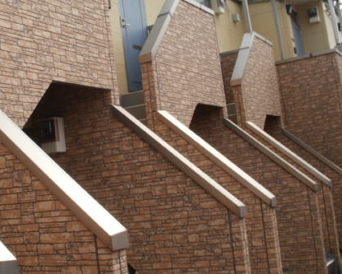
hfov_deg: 34.2
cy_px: 109
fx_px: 547
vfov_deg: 28.0
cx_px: 98
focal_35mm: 54
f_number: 5.6
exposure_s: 1/200
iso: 100
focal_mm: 6.3
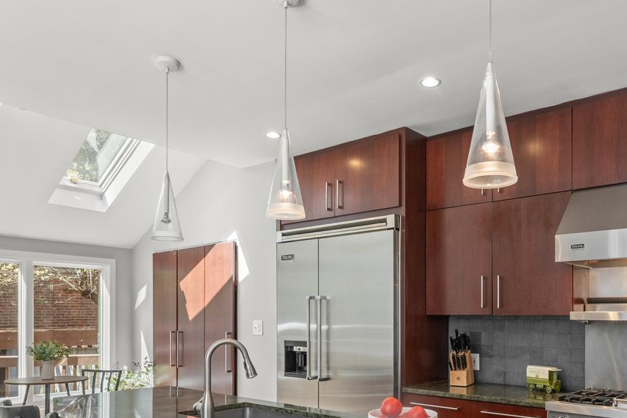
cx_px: 387
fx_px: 522
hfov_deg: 61.2
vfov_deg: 42.2
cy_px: 316
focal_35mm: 30
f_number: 8
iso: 320
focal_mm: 14
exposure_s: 1/20
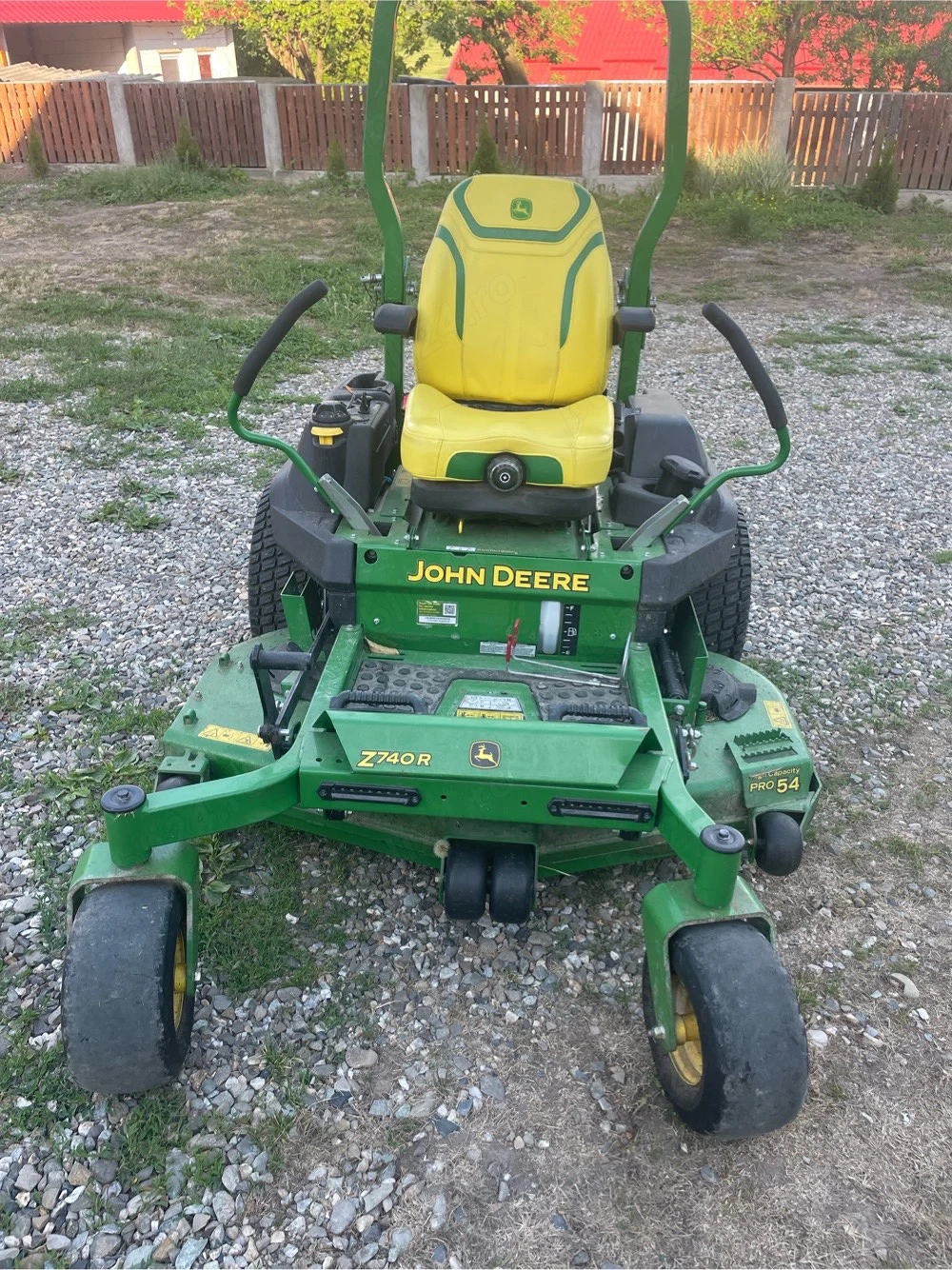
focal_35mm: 26
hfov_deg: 53.0
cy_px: 635
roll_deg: +0.6
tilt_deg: -31.3
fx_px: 954
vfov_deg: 67.3
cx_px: 476
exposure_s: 1/242
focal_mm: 4.2
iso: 32
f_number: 1.6
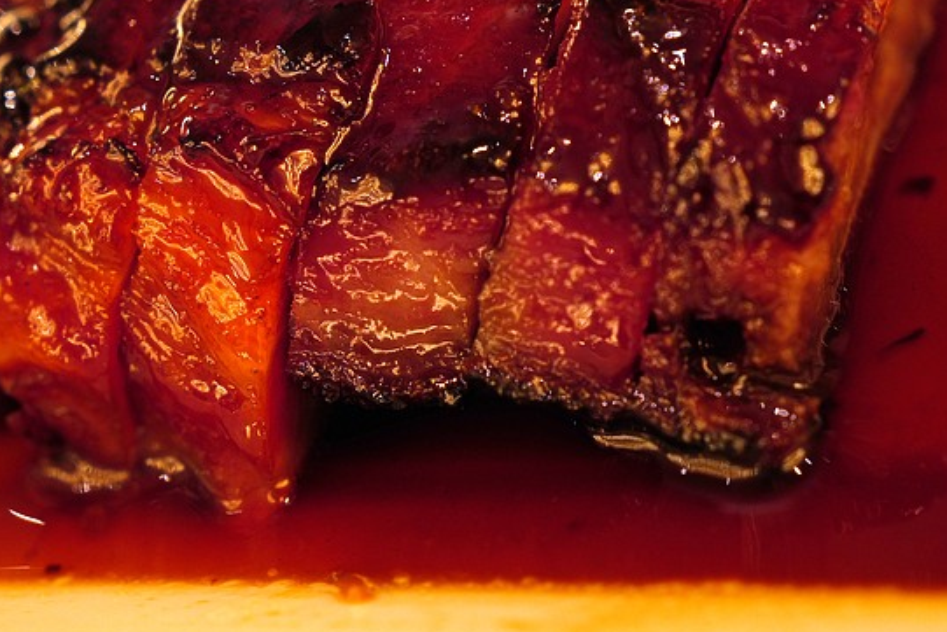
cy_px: 187
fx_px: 1631
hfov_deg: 32.3
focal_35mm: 62
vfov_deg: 21.8
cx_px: 418
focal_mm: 43
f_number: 4
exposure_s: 1/80
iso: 800
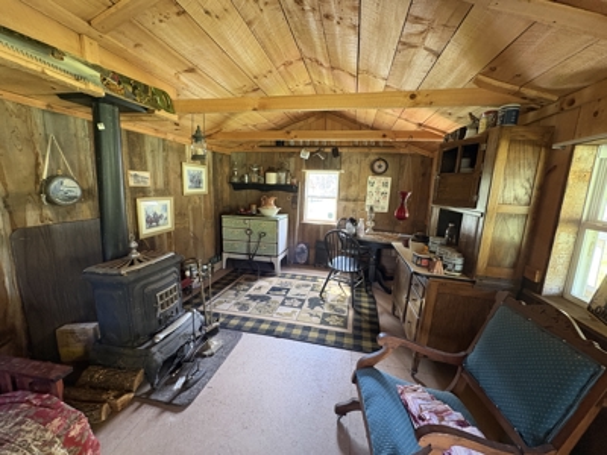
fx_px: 245
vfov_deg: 85.7
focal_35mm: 14
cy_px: 228
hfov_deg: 102.1
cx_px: 304
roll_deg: -2.5
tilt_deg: -9.1
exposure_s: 1/60
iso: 400
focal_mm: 2.22
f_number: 2.2
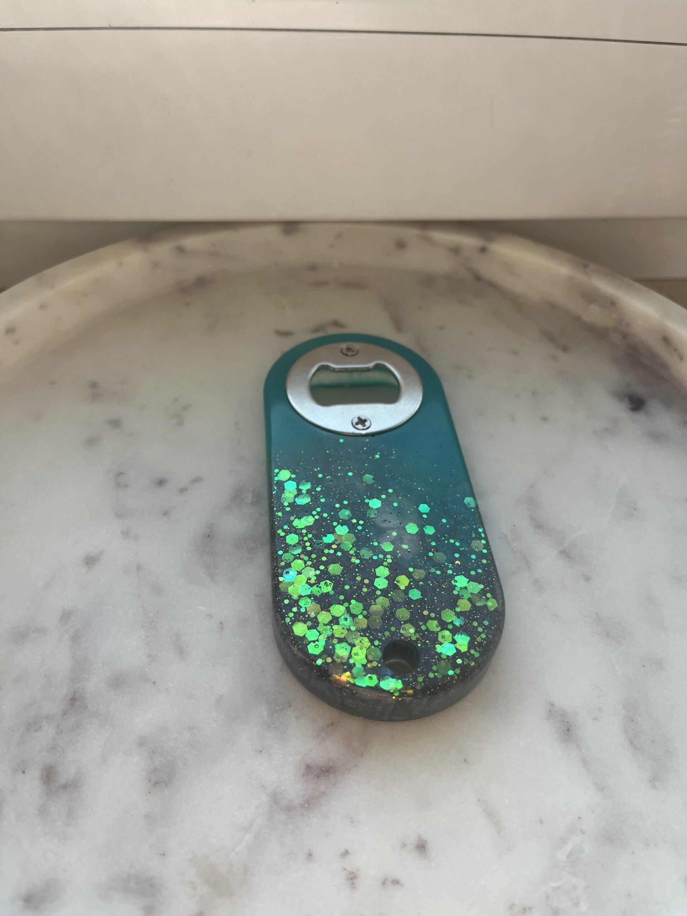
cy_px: 458
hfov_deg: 53.1
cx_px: 344
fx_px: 688
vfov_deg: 67.3
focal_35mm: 26
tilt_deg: -45.0
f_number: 1.6
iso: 50
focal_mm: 5.1
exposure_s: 1/816
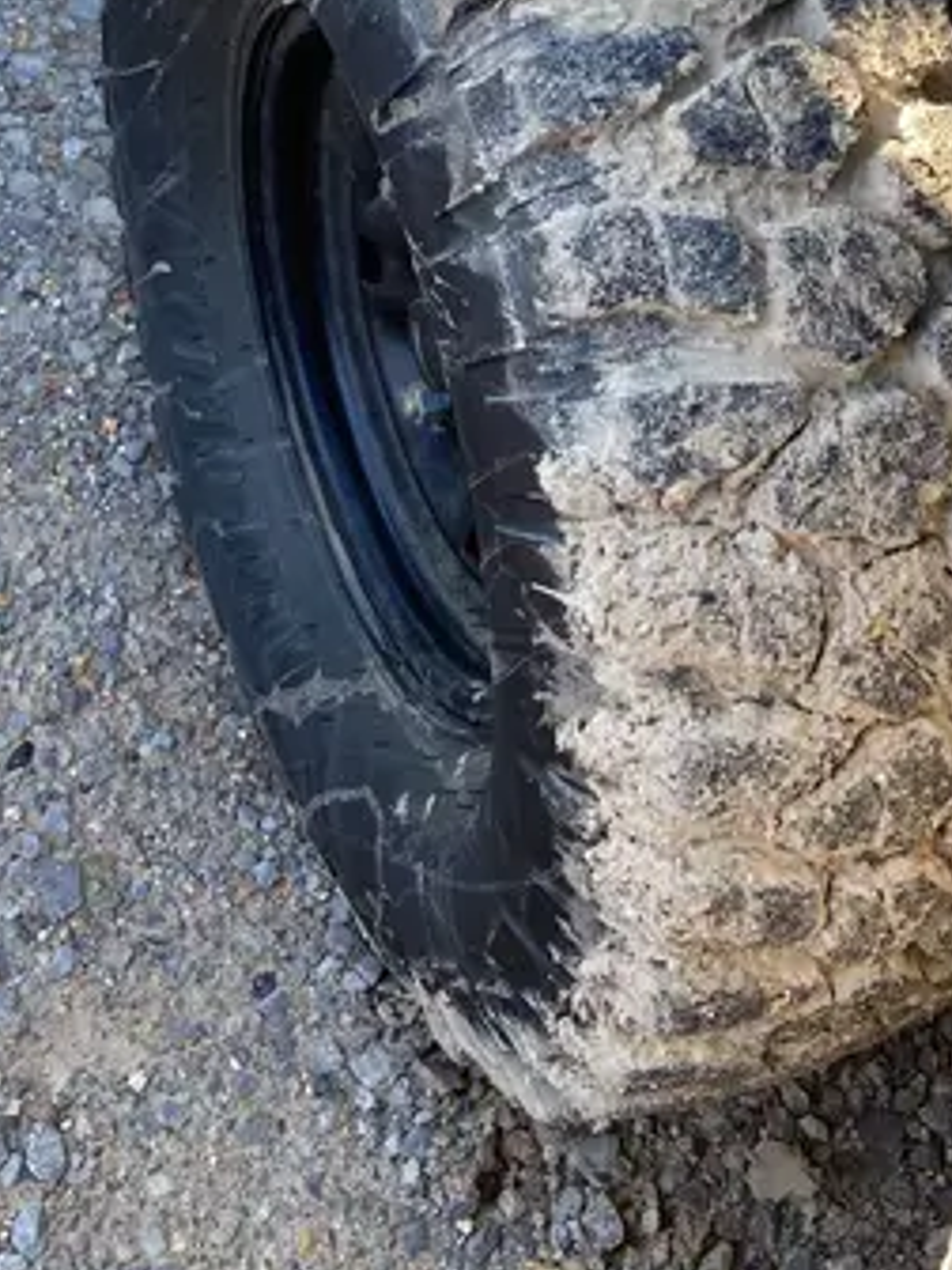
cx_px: 582
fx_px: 2237
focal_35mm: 61
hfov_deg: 24.0
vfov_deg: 30.0
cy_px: 74
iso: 20
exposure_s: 1/212
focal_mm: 3.99
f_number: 1.8
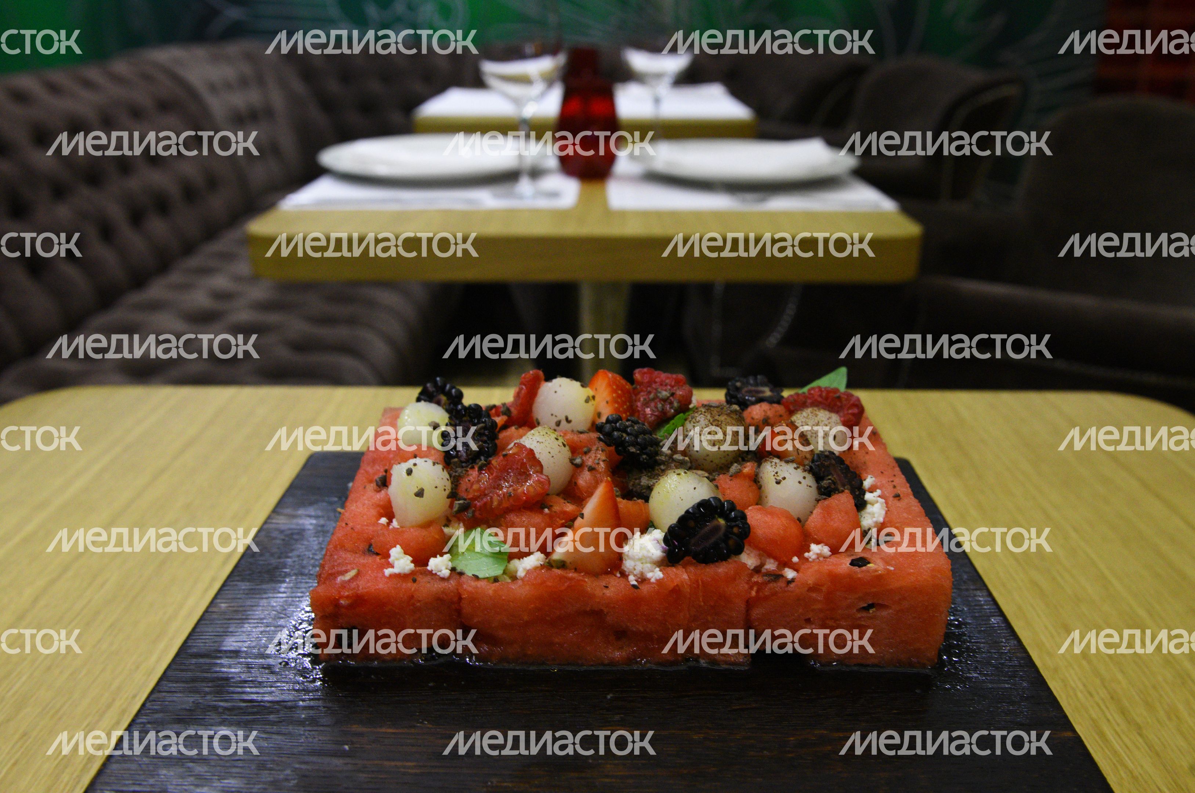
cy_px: 396
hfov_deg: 65.5
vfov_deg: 46.3
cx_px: 598
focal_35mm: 28
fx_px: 928
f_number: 7.1
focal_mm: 28
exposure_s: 1/50
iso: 4000
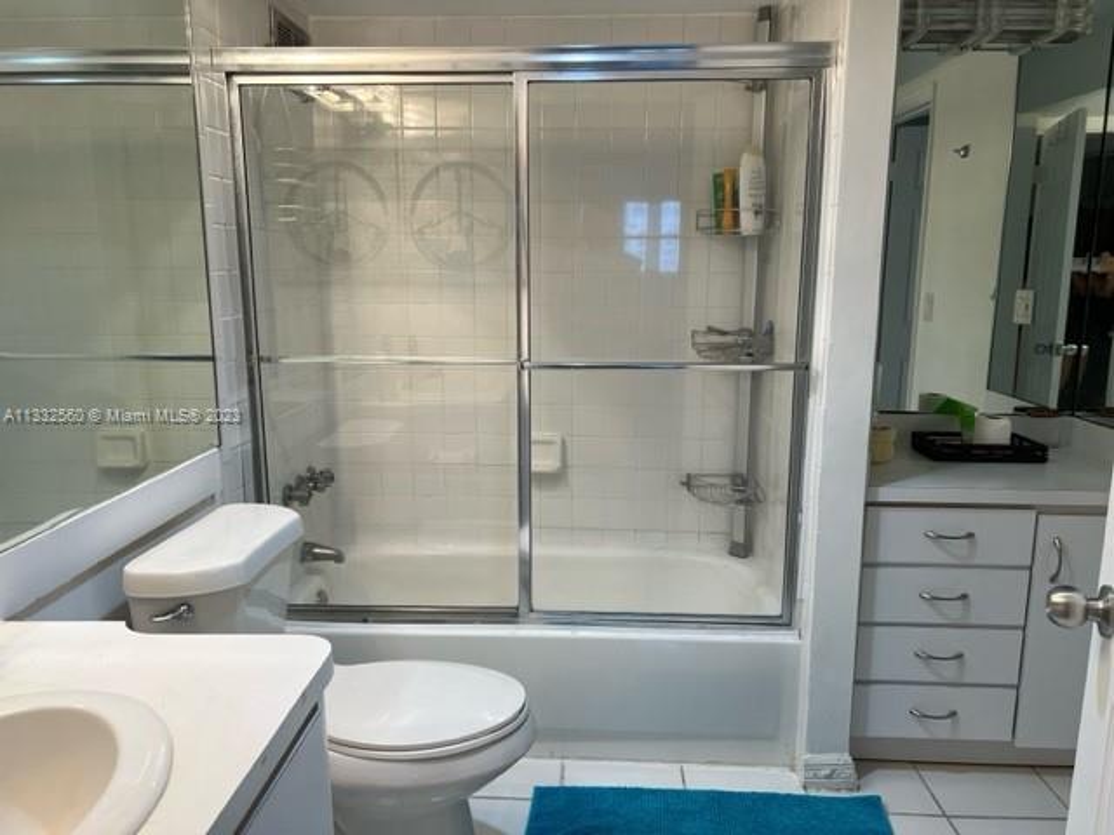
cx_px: 557
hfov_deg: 67.3
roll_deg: +0.3
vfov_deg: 53.1
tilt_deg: -11.6
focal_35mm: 26
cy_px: 418
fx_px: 837
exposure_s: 1/120
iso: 80
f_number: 1.5
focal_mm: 5.7
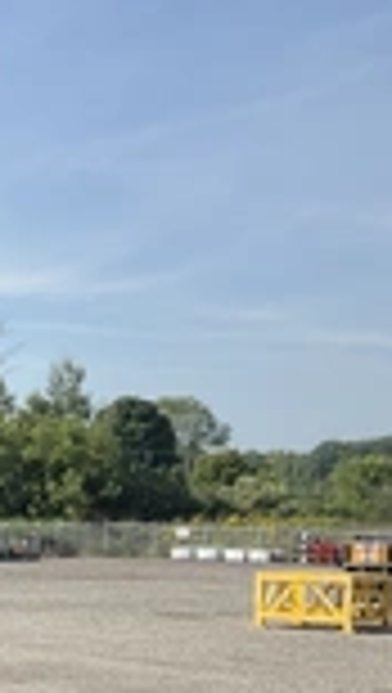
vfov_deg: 25.5
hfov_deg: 12.9
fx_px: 1510
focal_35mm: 82
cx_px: -383
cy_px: 544
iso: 25
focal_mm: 3
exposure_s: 1/1451
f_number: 1.8
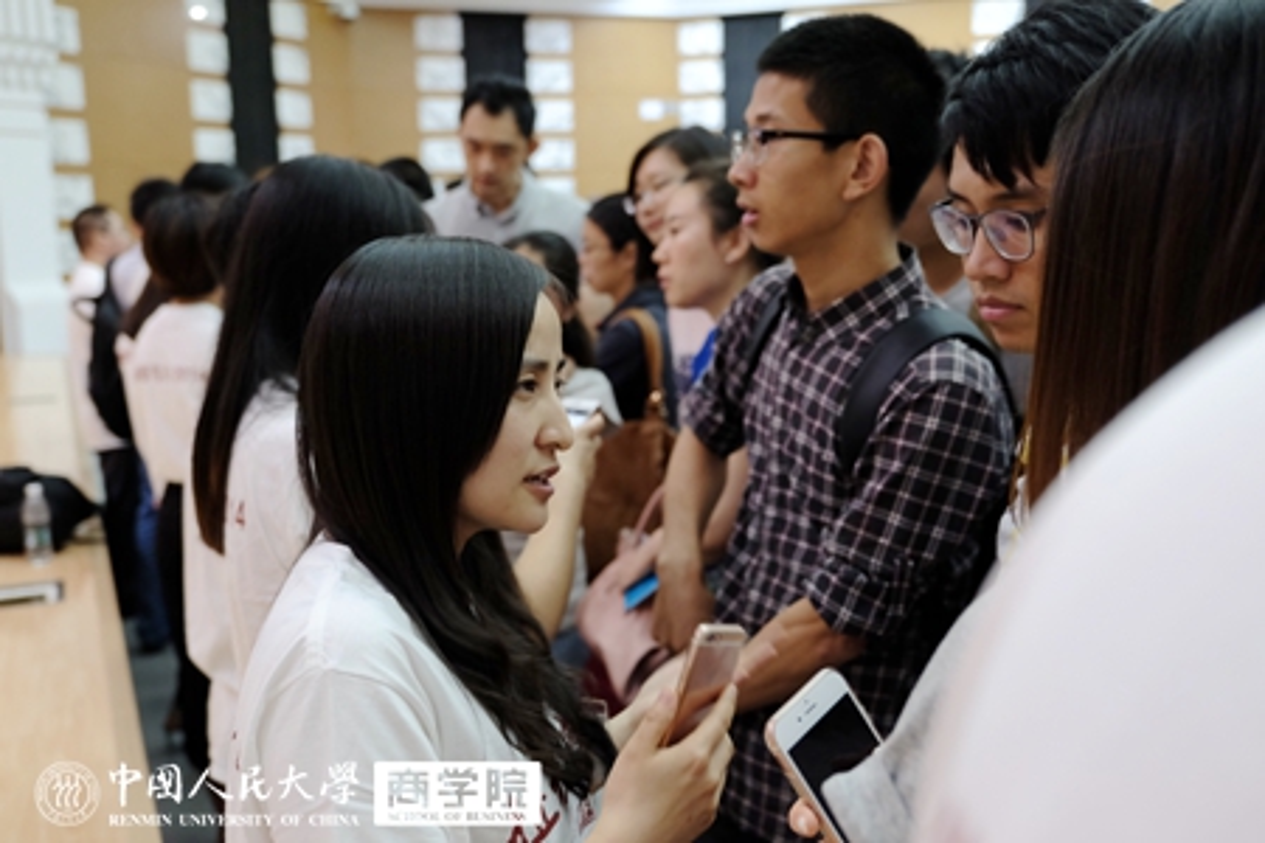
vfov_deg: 35.9
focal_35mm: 37
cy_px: 422
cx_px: 632
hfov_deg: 51.9
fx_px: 1300
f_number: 2.8
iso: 1600
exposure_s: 1/50
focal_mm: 24.9
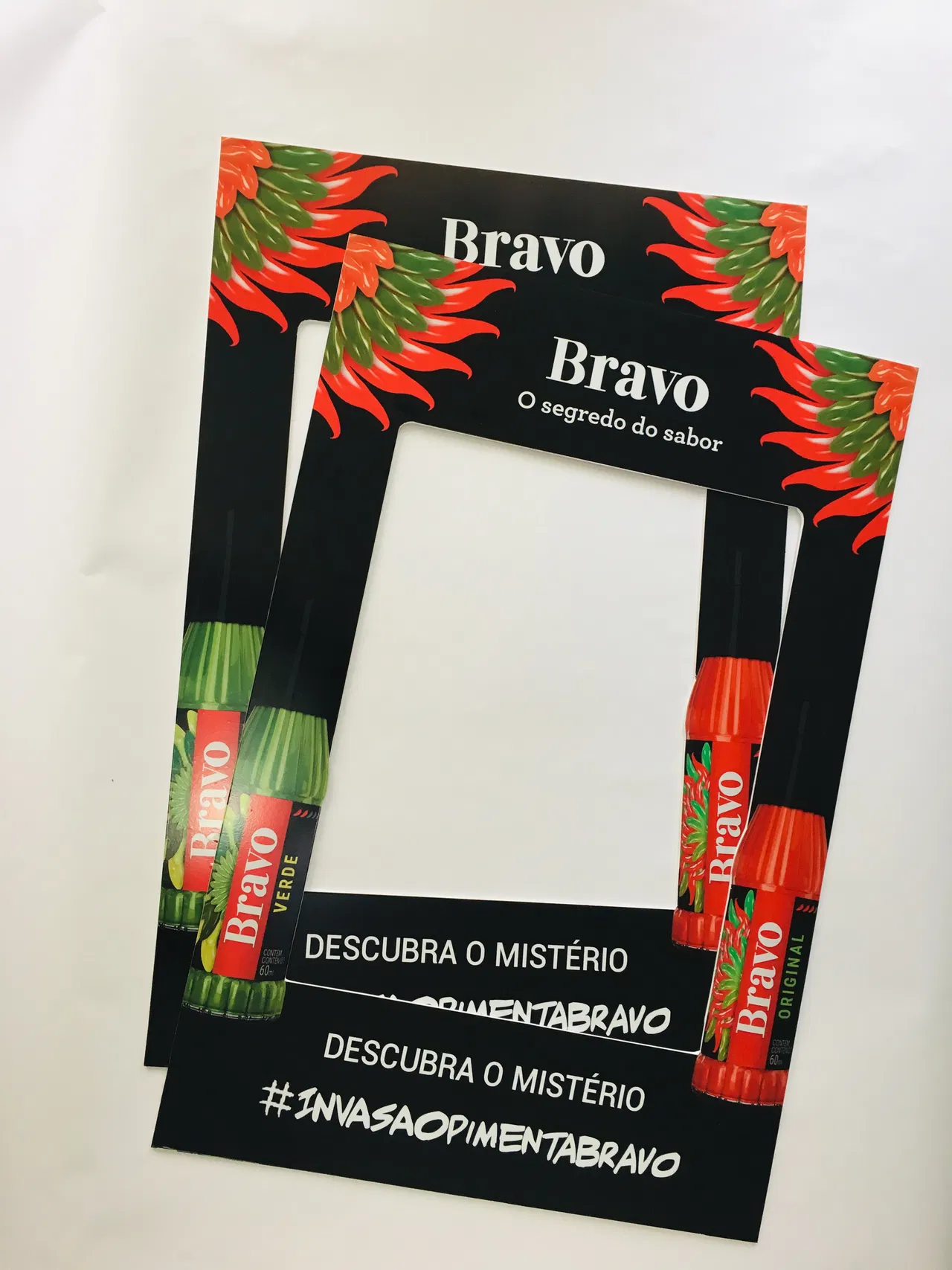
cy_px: 635
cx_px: 476
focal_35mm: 29
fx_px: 1064
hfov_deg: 48.2
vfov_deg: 61.7
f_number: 2.2
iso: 64
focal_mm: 4.15
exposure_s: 1/30
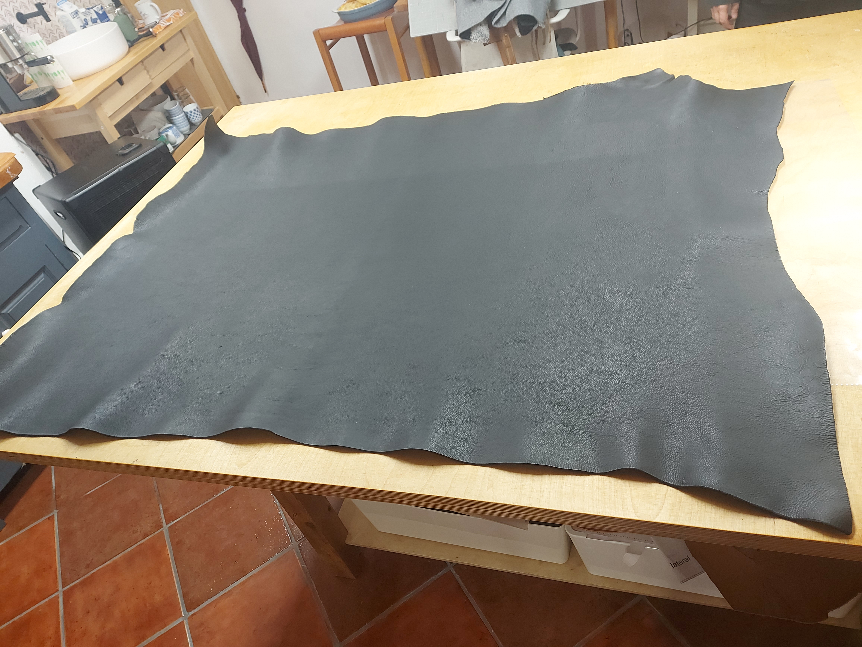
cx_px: 431
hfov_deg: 71.6
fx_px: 598
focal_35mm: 24
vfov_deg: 56.8
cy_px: 324
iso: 200
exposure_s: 1/50
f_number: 1.8
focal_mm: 5.23
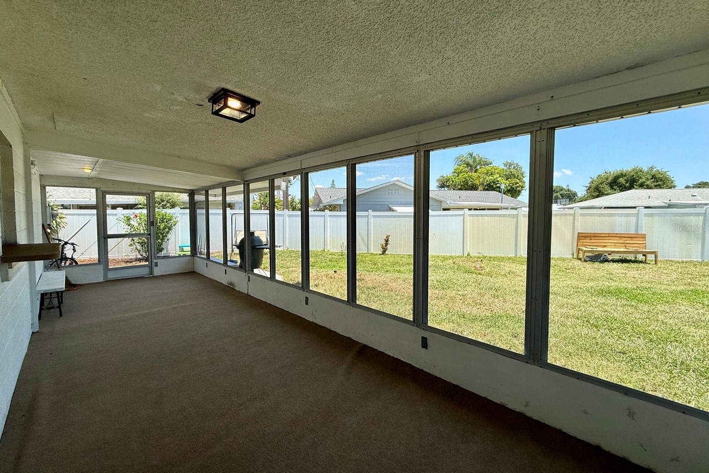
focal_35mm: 15
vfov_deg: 77.3
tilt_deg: -2.4
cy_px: 228
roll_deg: -0.2
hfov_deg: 100.4
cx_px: 350
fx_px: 295
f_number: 2.2
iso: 50
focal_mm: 2.22
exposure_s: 1/602
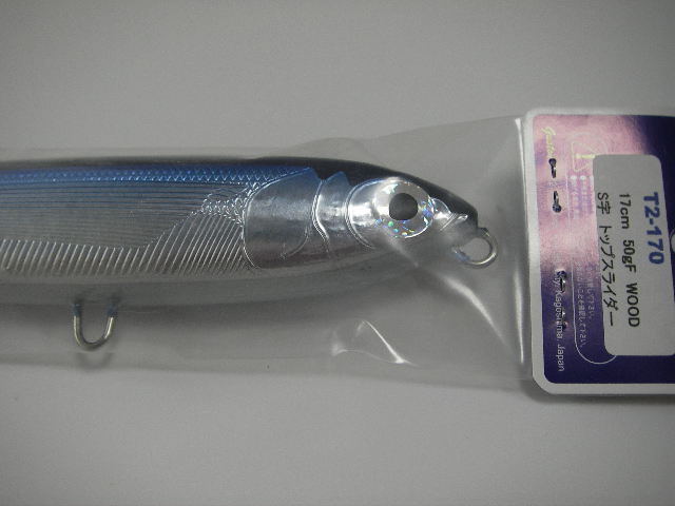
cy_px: 253
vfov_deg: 37.7
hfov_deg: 49.0
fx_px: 741
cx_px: 338
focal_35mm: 38
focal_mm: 6.3
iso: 64
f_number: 3.3
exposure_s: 1/30
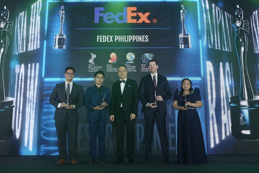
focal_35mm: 35
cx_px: 130
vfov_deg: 37.9
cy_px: 86
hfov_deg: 54.4
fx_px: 252
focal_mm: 23
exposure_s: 1/200
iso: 800
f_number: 5
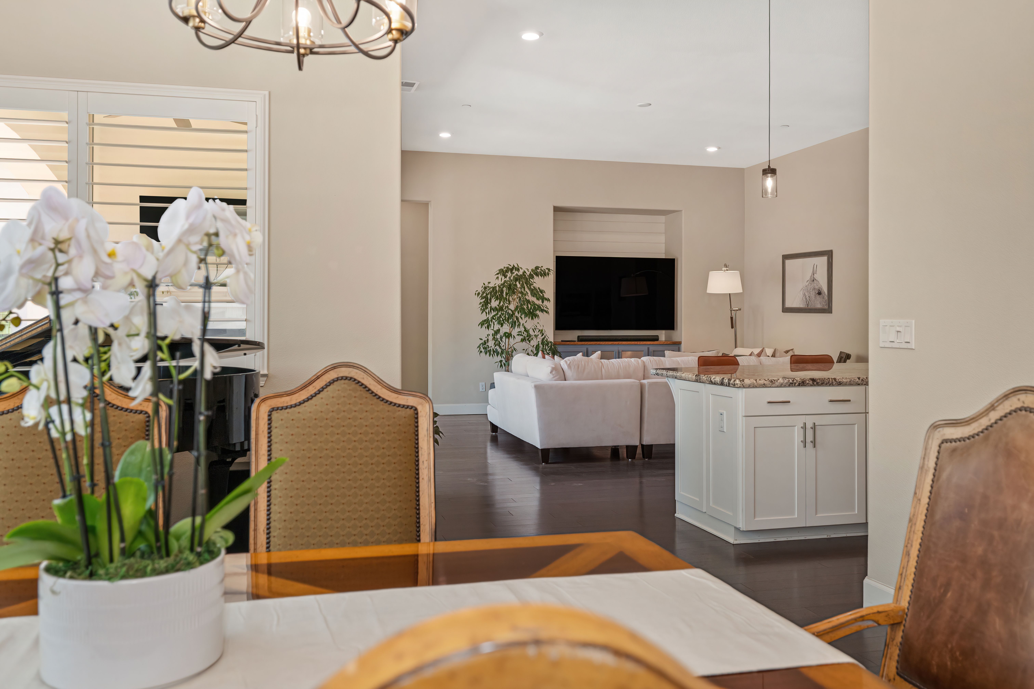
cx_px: 517
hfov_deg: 61.9
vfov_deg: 43.6
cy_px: 344
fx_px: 862
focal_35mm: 30
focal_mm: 30
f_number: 4.5
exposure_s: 1/80
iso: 640
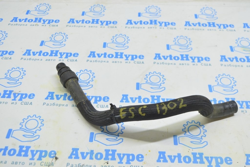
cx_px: 125
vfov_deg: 31.8
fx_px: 291
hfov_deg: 46.4
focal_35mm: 42
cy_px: 84
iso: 400
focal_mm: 28
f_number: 5.6
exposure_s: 1/20
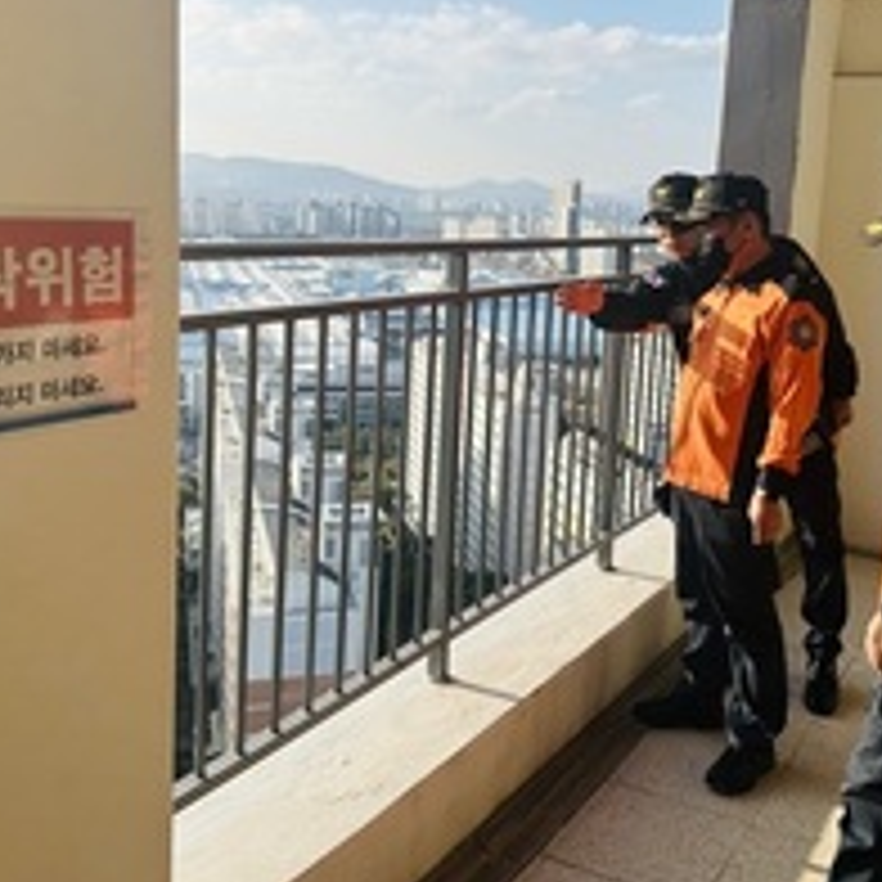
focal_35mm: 38
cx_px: 544
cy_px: 358
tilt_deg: -6.9
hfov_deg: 43.6
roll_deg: -3.4
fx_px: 1095
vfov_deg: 43.7
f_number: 1.78
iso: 80
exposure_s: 1/3058
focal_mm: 6.86
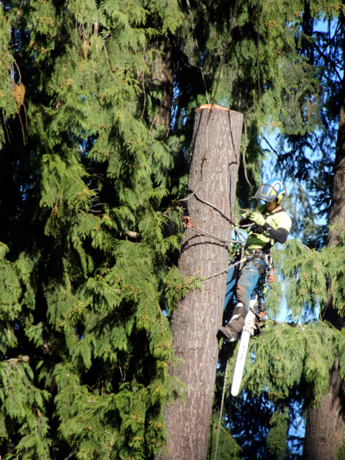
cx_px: 172
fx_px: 6644
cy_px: 230
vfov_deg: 4.0
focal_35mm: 500
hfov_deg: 3.0
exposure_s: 1/250
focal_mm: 89.2
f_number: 6.3
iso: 160
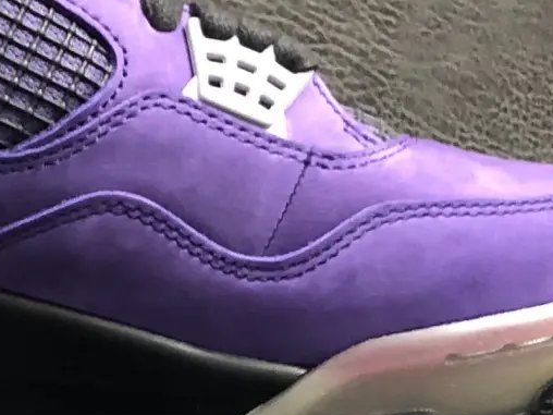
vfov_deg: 10.4
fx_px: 2253
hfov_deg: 13.8
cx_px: -26
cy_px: 479
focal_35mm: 141
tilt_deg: -14.5
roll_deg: +0.4
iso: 100
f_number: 1.8
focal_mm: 4
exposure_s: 1/12
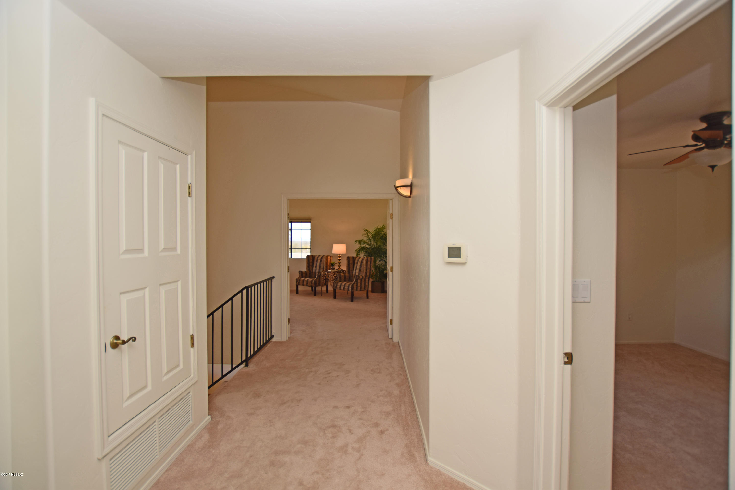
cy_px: 245
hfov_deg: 100.4
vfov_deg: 77.3
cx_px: 368
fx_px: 306
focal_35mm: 15
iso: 100
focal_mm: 10
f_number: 4
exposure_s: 1/60
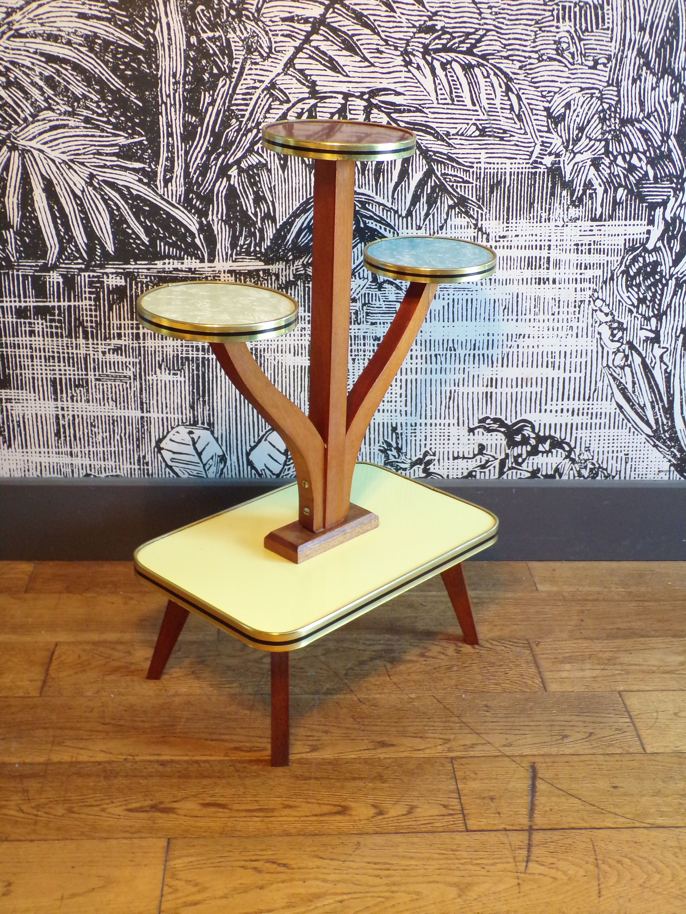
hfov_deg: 34.3
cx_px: 343
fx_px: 1110
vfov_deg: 44.8
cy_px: 457
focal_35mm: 42
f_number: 3.4
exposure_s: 1/17
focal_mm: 7.6
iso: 341
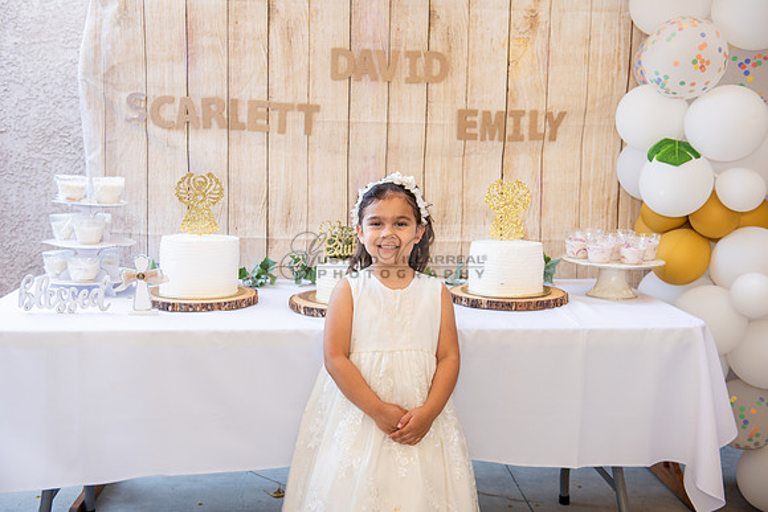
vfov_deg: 29.9
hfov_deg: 43.6
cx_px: 384
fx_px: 960
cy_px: 256
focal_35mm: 45
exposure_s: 1/80
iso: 200
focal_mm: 45
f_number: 4
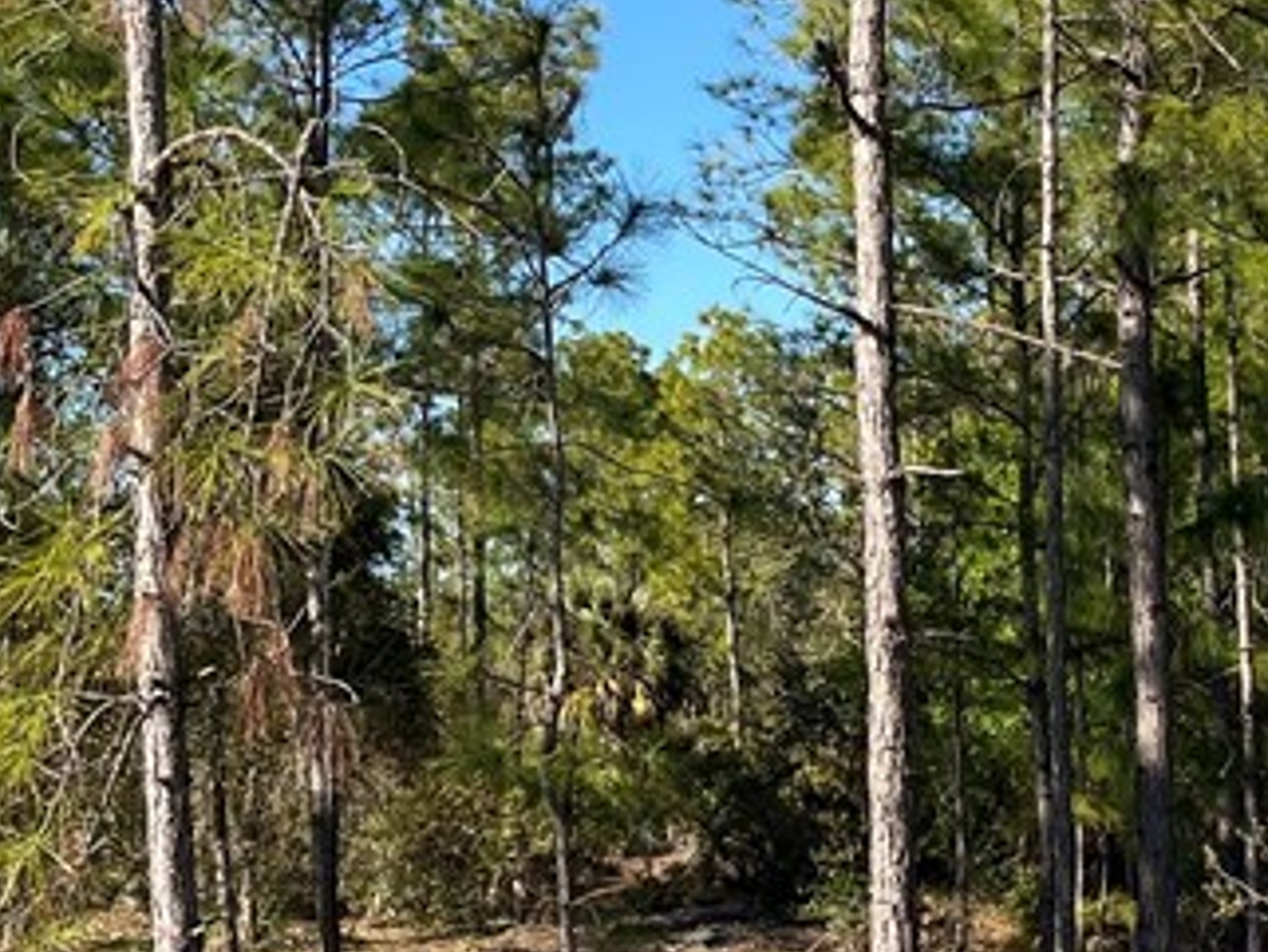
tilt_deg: -2.2
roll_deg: +1.0
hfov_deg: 23.2
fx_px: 3041
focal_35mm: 83
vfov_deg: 17.7
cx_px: 999
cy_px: 727
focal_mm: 5.1
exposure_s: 1/1748
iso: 50
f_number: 1.6
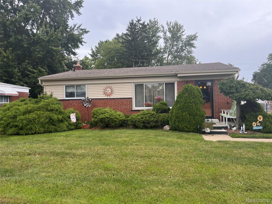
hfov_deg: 67.3
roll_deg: +1.0
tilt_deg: +0.7
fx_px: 204
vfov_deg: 53.1
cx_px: 136
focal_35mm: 26
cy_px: 102
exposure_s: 1/840
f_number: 1.6
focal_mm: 5.1
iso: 50
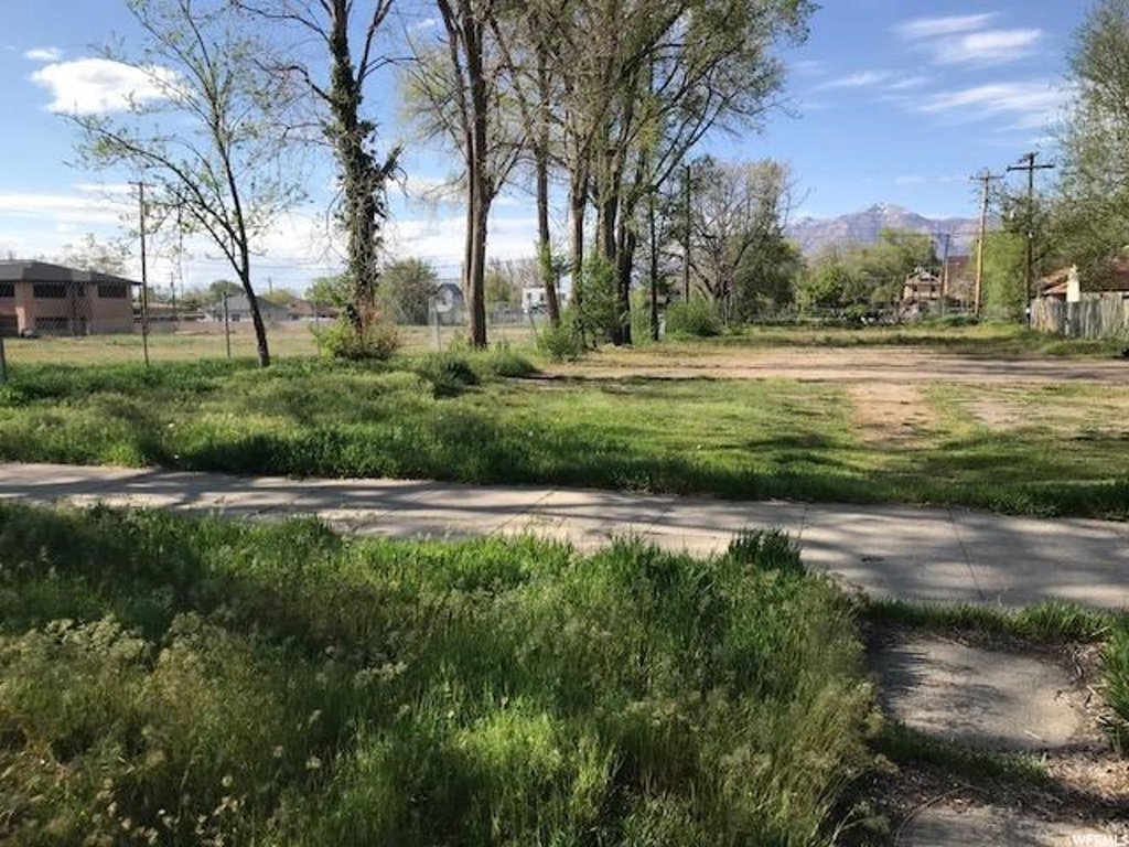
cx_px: 564
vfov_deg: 49.7
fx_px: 913
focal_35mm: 28
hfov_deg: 63.4
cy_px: 424
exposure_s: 1/1709
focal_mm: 3.99
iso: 20
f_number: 1.8
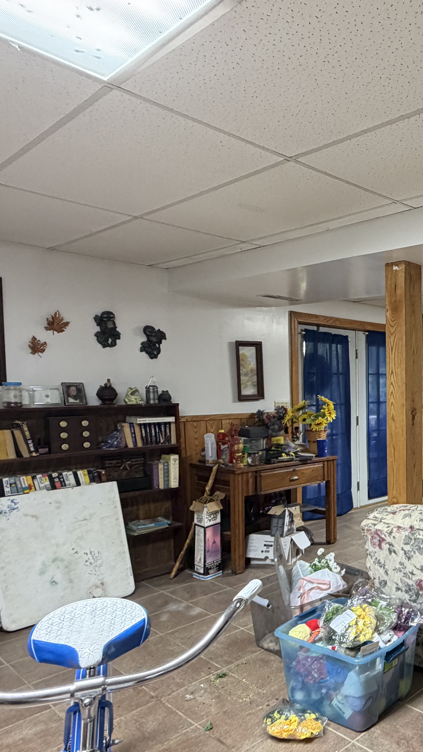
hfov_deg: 36.8
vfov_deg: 69.6
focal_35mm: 27
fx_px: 538
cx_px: 456
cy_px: 426
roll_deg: +0.2
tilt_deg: -4.8
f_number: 2.2
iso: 250
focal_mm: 2.22
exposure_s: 1/60
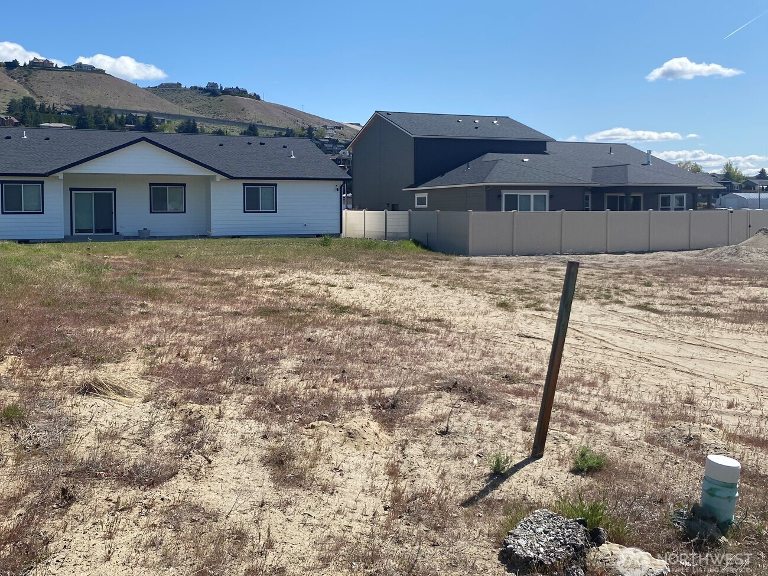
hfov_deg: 56.3
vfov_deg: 43.9
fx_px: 710
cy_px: 232
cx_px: 298
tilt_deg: -2.9
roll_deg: +1.1
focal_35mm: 32
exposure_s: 1/3731
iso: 32
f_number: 1.8
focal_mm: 4.25
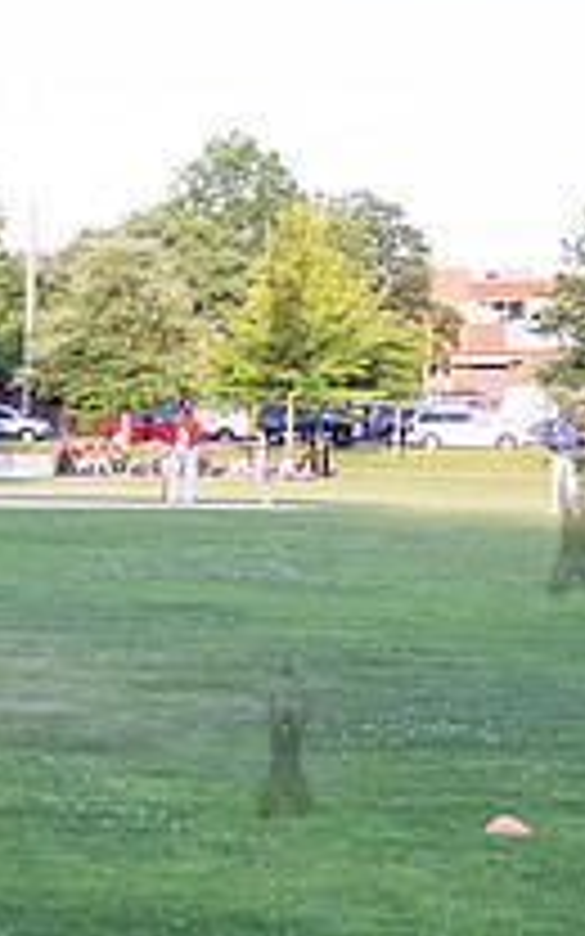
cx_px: -297
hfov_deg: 11.6
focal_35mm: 108
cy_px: 515
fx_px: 2755
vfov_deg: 19.3
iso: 1600
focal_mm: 38
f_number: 2.8
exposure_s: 1/3200
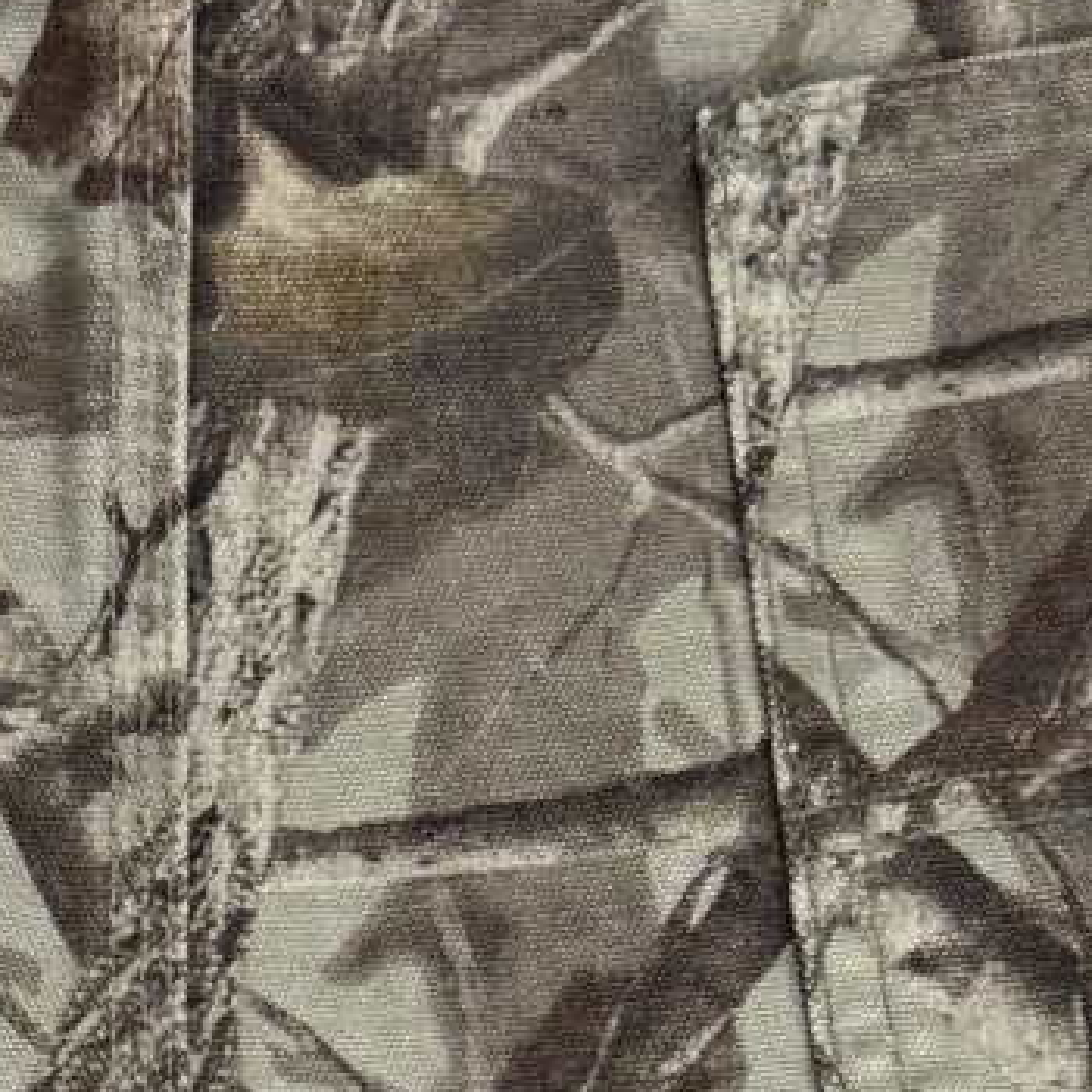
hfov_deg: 11.2
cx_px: 62
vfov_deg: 10.2
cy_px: 2352
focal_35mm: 155
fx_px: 5532
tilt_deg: -86.2
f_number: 1.78
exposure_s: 1/60
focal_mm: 6.76
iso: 200
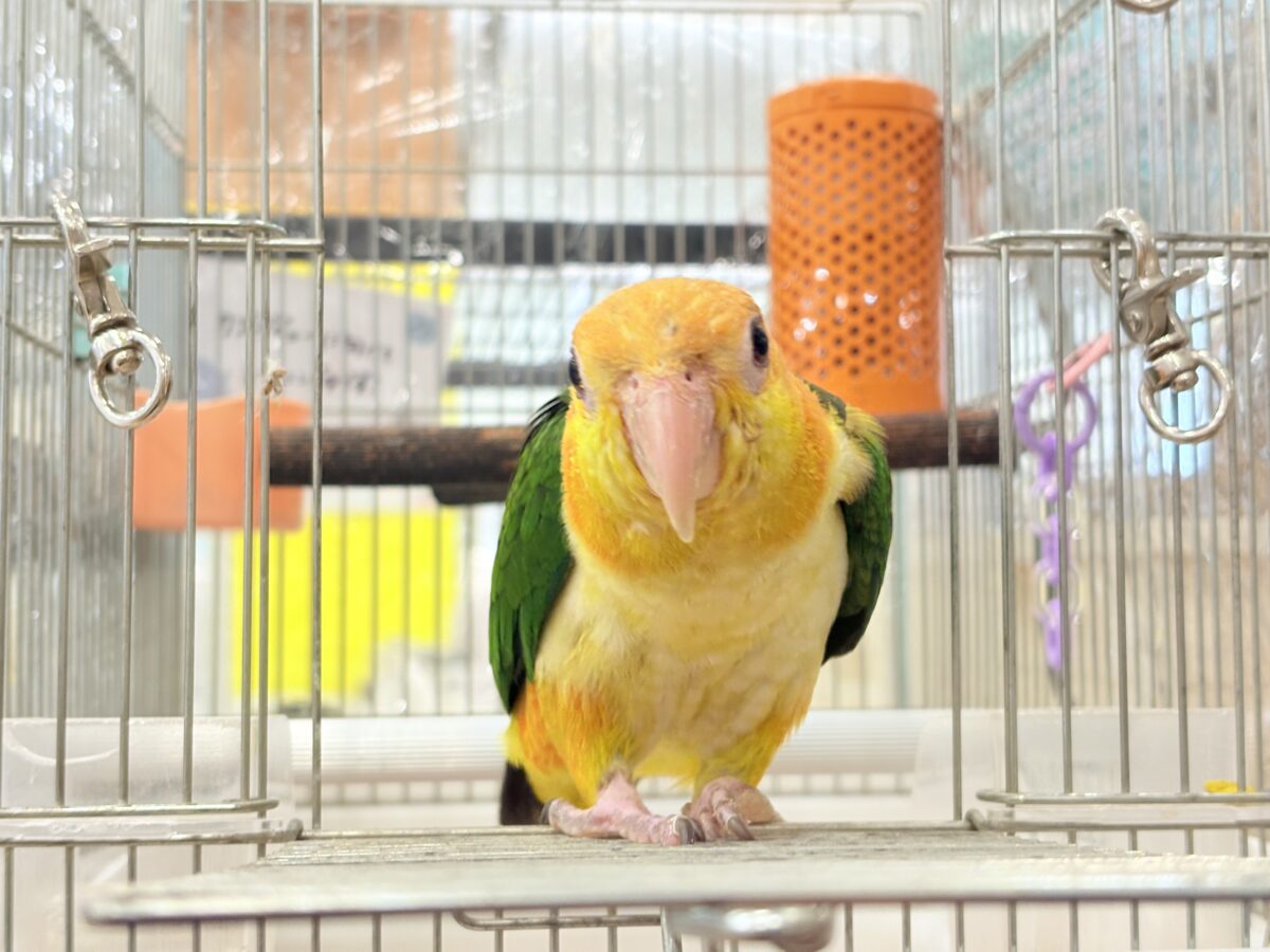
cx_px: 635
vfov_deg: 28.0
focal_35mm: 52
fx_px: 1908
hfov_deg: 36.8
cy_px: 476
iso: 64
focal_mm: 5.96
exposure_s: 1/50
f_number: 1.6
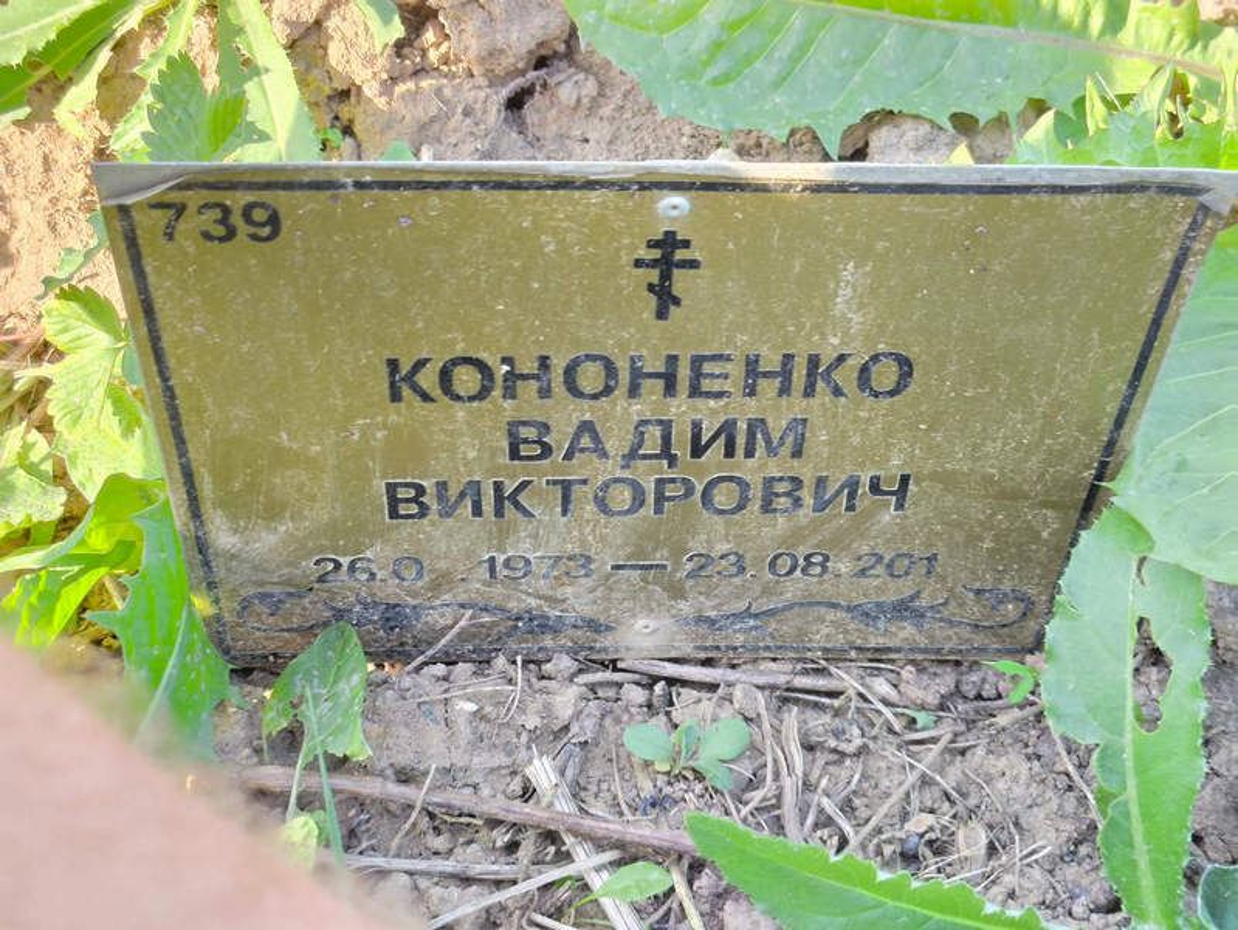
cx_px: 619
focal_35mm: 50
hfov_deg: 38.2
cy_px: 465
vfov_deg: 29.1
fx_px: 1789
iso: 100
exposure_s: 1/50
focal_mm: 4.71
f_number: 1.7
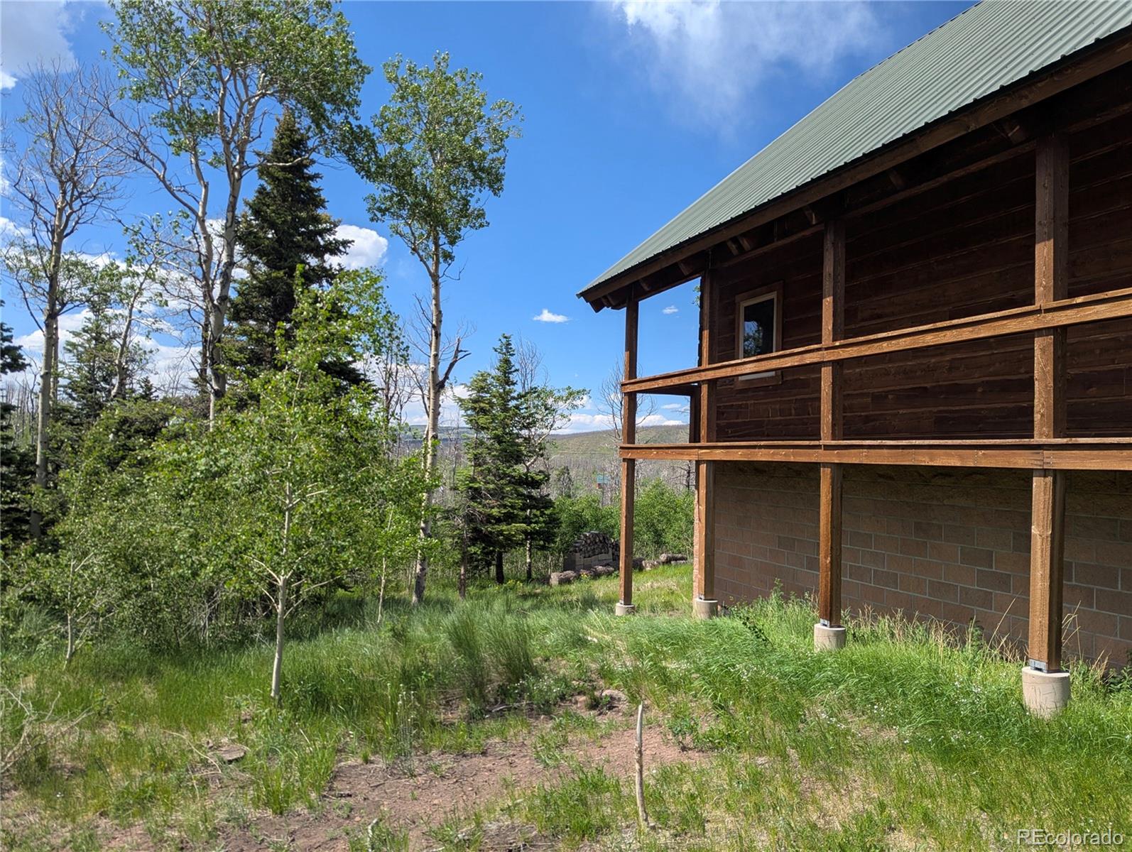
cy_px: 426
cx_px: 566
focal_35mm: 24
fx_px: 786
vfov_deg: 56.9
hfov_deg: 71.5
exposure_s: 1/1664
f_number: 1.85
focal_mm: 6.81
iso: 42
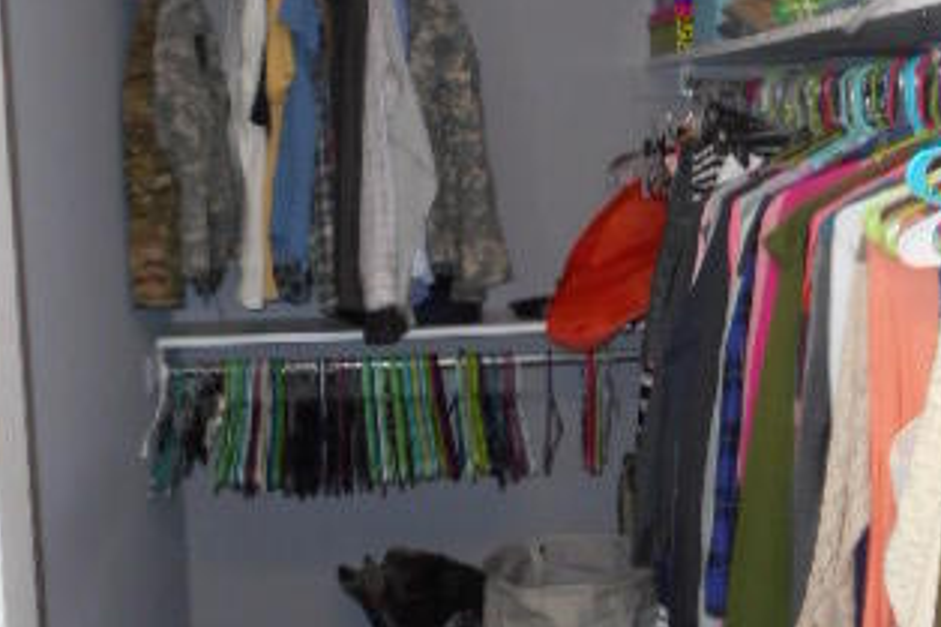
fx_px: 1385
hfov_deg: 36.9
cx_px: 674
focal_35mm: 53
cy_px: 273
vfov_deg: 25.5
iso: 320
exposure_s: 1/25
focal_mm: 4.5
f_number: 3.7
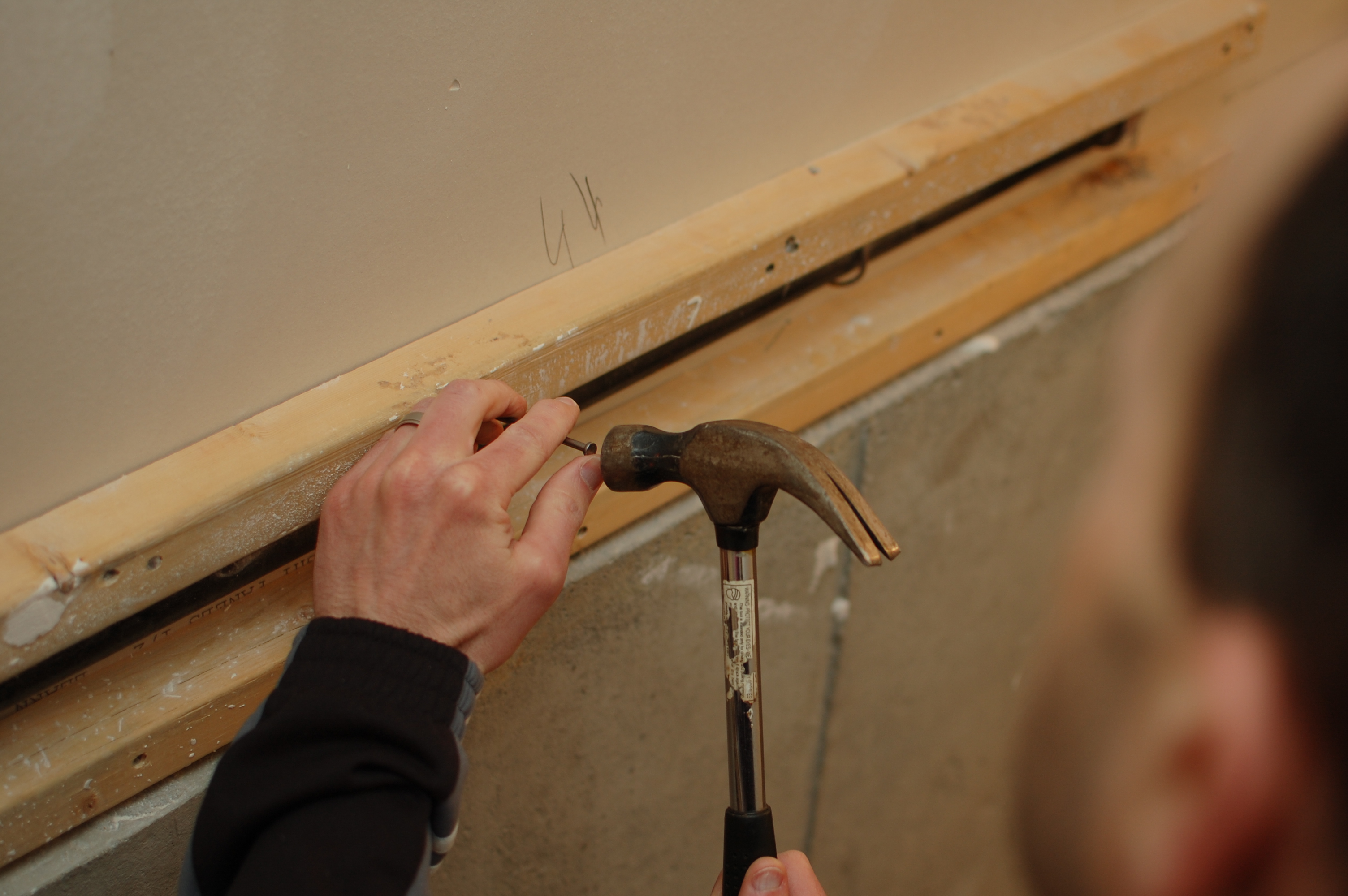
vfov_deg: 25.7
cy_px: 448
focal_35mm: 52
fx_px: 1964
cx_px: 674
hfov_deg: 37.9
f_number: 2.2
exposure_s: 1/60
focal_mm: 35
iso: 200
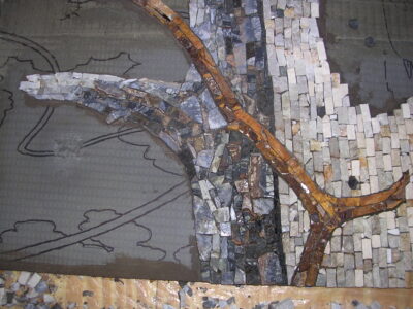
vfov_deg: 37.7
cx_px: 206
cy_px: 154
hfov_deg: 49.0
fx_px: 453
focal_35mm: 38
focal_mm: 5.8
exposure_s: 1/60.1
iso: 50
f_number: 2.8
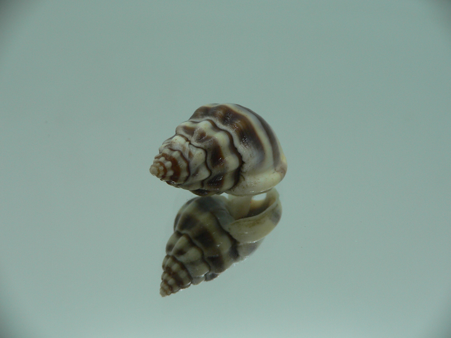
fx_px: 456
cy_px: 169
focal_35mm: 35
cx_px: 226
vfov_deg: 40.7
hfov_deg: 52.6
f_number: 2.8
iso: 80
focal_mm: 4.6
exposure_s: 1/60
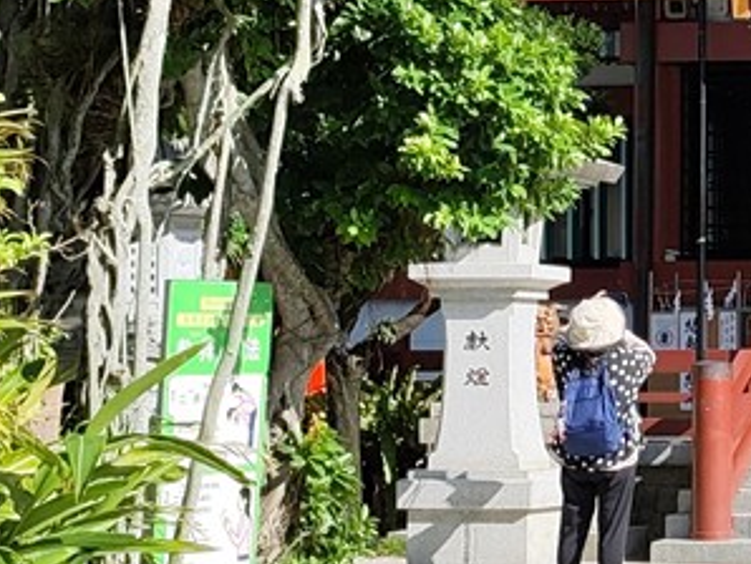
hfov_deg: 11.7
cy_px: 249
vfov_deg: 9.4
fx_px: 3431
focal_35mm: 158
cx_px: 1253
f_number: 1.7
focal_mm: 6.07
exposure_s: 1/860
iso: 50
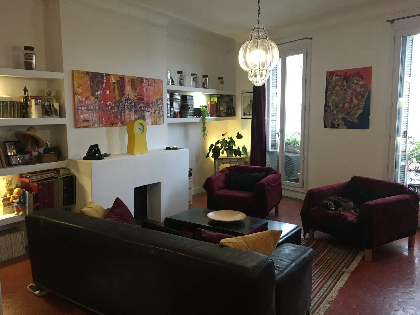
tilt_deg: -5.7
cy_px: 158
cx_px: 210
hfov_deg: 61.7
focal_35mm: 29
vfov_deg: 48.2
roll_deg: +0.8
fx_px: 352
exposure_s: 1/17
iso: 200
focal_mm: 4.15
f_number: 2.2
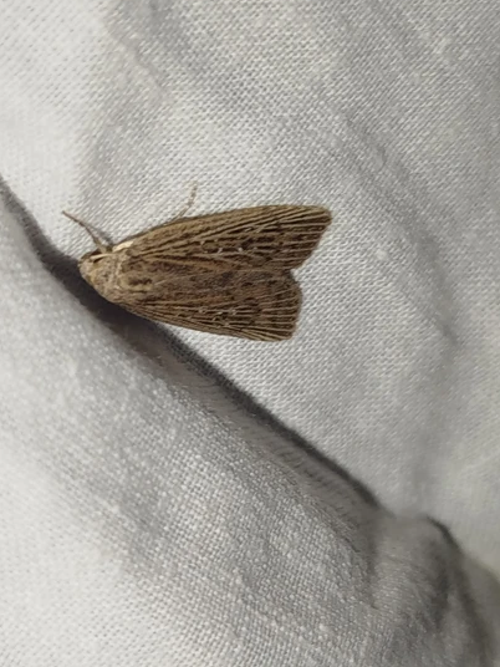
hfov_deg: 18.4
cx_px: 233
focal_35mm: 80
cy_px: 330
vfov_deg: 24.4
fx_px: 1541
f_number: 1.7
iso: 50
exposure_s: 1/50
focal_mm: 5.31
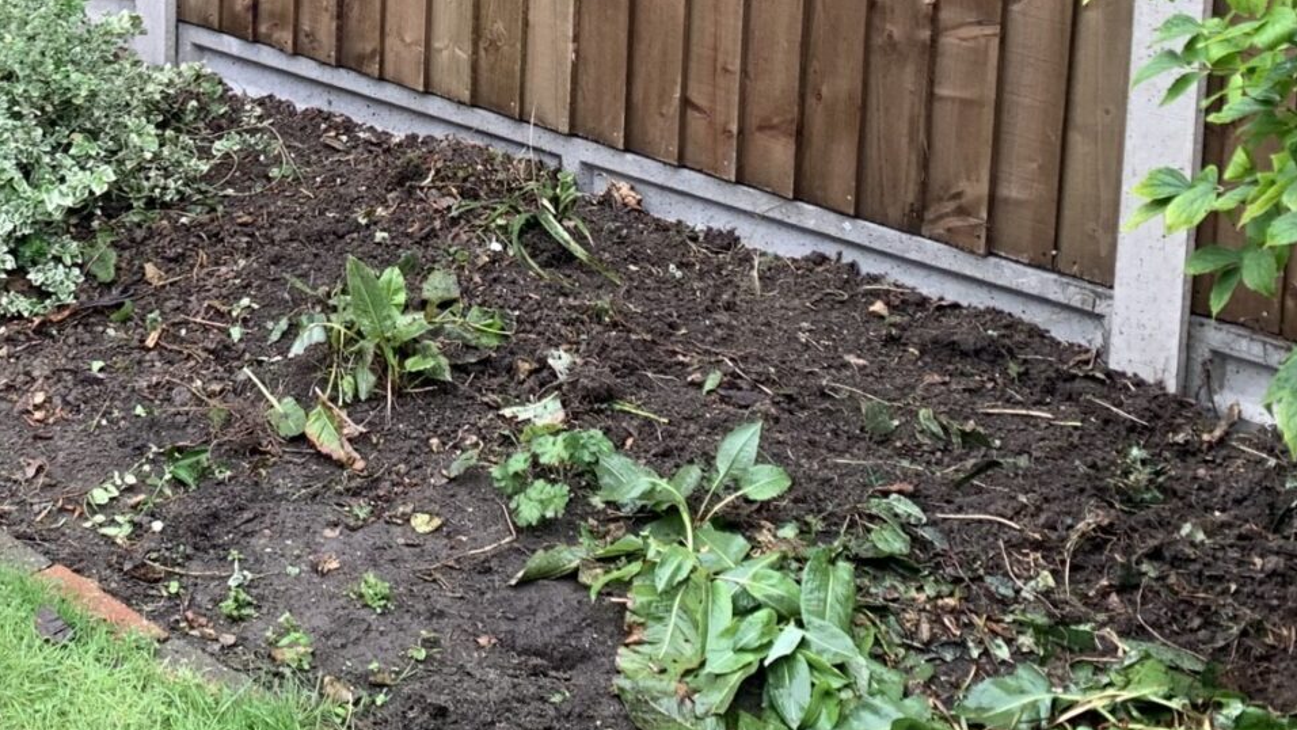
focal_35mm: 66
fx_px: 2270
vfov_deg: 17.1
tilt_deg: -10.2
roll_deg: +0.1
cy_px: -239
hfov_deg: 30.8
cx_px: 184
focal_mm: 4.25
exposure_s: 1/124
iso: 25
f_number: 1.8
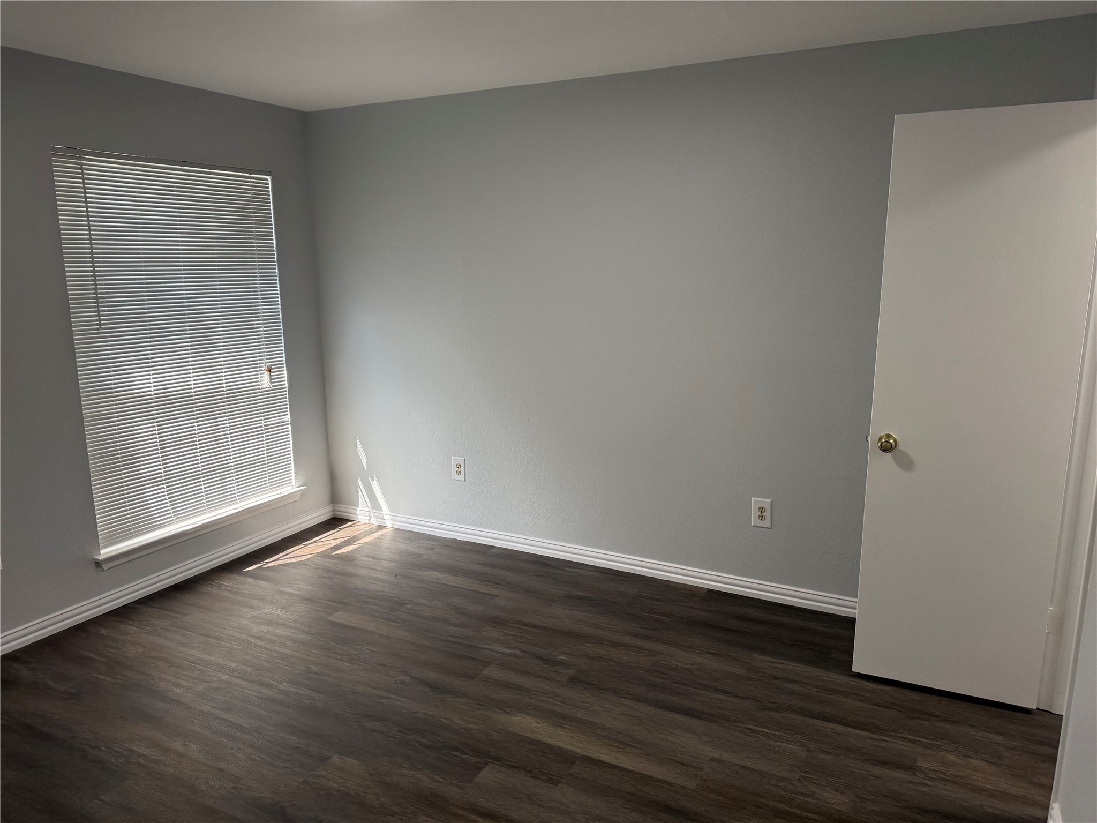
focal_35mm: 24
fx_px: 761
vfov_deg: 56.8
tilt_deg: -11.2
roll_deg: +0.2
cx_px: 548
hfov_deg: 71.6
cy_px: 412
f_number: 1.78
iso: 200
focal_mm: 6.76
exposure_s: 1/166
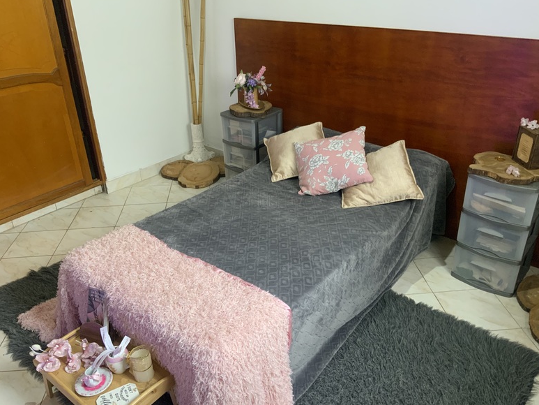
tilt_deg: -28.2
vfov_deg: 46.8
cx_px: 276
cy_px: 202
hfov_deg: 59.9
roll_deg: +1.2
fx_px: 467
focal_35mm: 30
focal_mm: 3
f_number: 1.8
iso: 200
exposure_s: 1/60
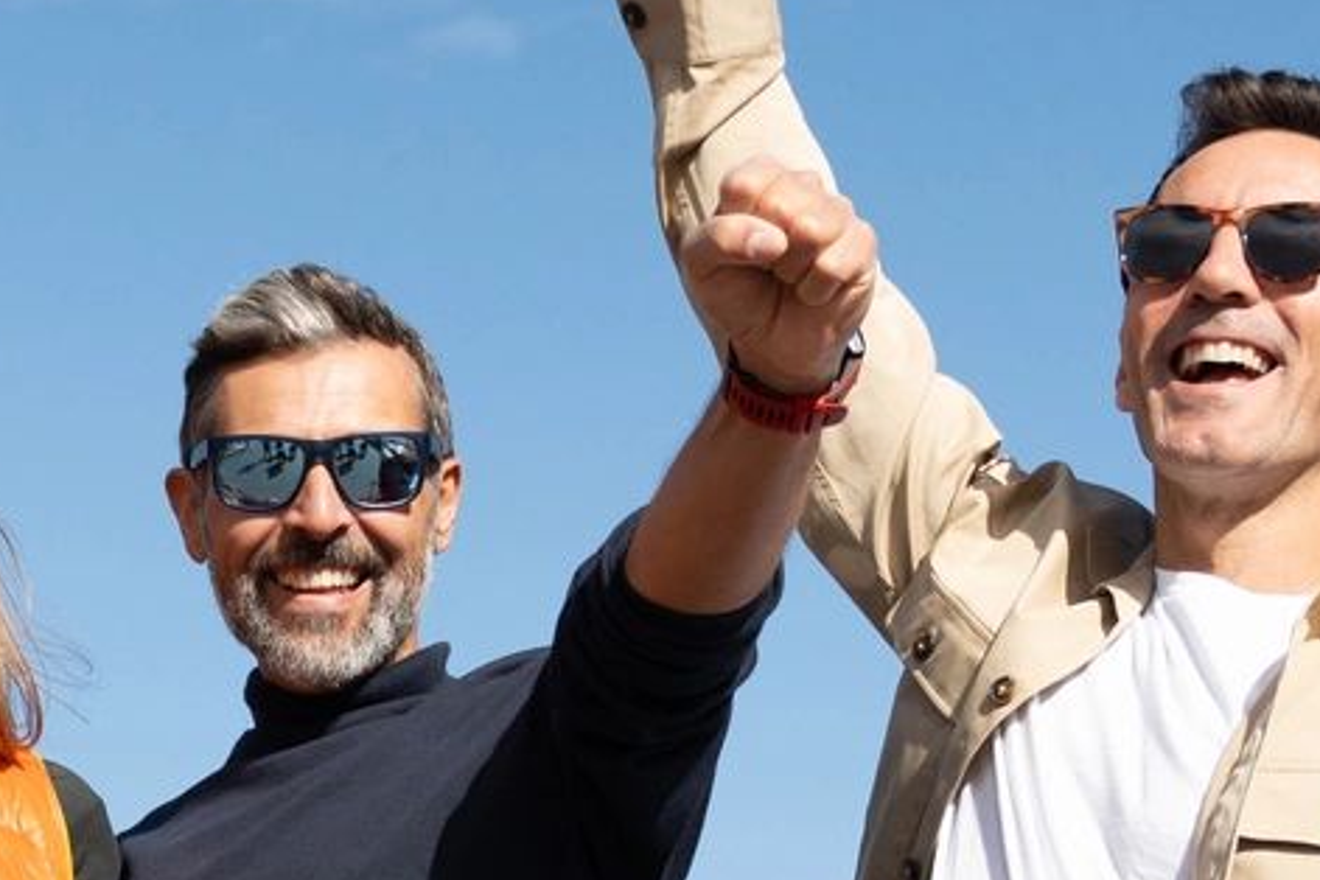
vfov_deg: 9.9
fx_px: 4950
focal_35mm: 135
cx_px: -122
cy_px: 1278
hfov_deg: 14.8
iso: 400
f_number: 2.8
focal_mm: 30
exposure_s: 1/500
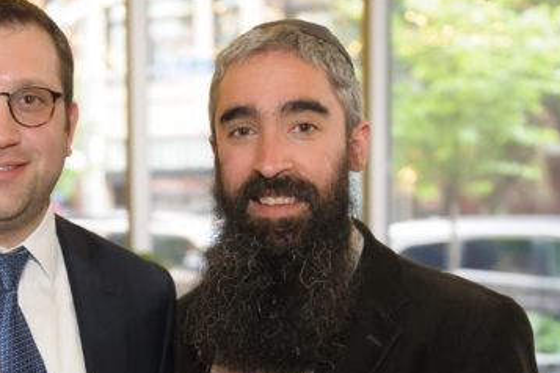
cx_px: 162
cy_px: 320
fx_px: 1338
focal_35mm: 86
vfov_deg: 15.7
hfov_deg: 23.5
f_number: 2.8
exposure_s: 1/100
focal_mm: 40
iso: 2500
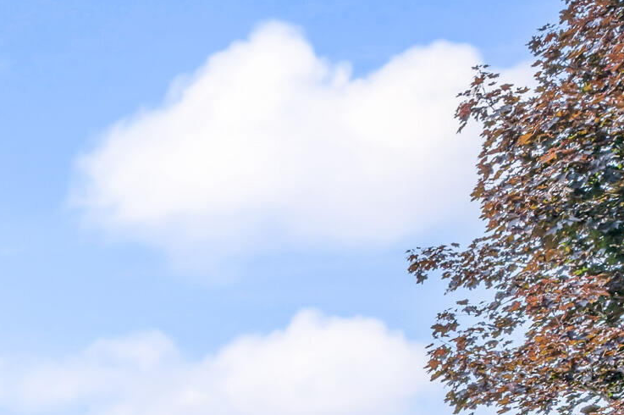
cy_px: 701
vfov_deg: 19.2
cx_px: -210
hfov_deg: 28.2
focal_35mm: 57
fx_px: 987
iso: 250
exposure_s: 1/500
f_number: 8
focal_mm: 14
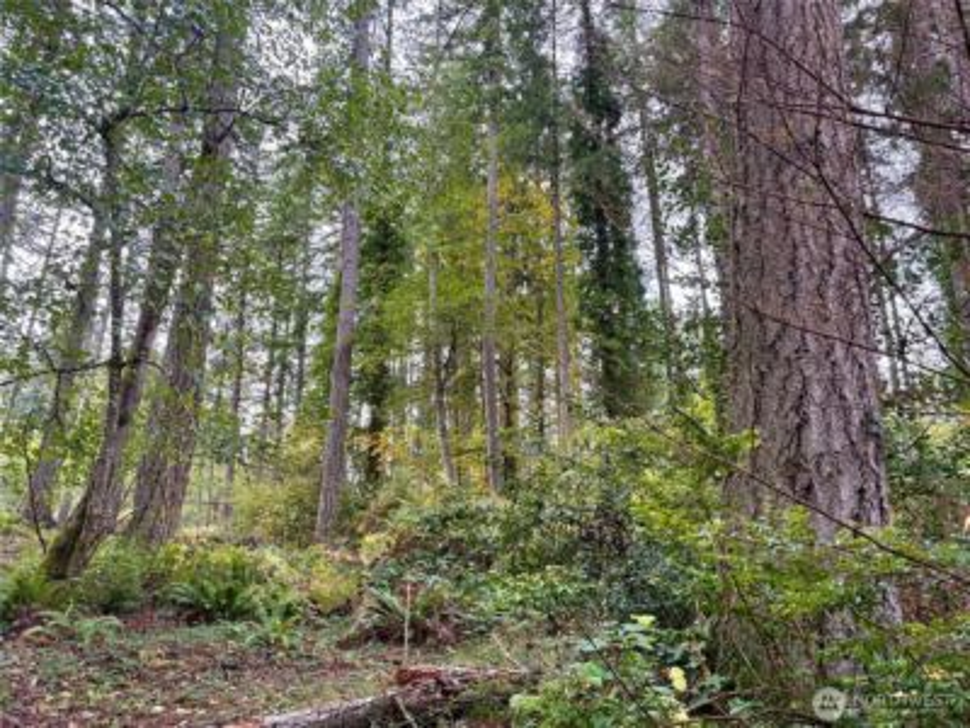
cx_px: 485
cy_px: 364
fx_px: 729
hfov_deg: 67.3
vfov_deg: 53.1
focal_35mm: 26
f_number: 1.6
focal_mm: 5.96
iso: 80
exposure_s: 1/121
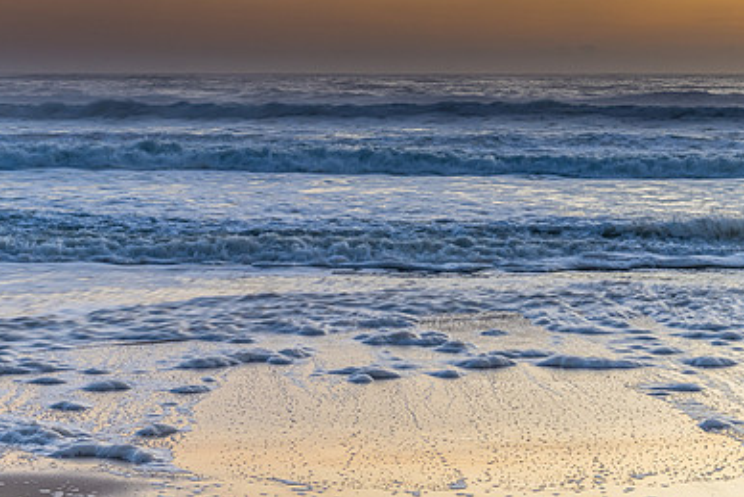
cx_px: 389
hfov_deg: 21.7
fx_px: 1943
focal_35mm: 94
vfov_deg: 14.6
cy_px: 222
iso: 200
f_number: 9
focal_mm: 62
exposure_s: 1/5
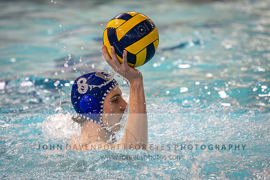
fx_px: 3862
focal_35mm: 515
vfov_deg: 2.7
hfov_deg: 4.0
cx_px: 105
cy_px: 103
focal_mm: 280
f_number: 4
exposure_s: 1/1000
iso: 10000
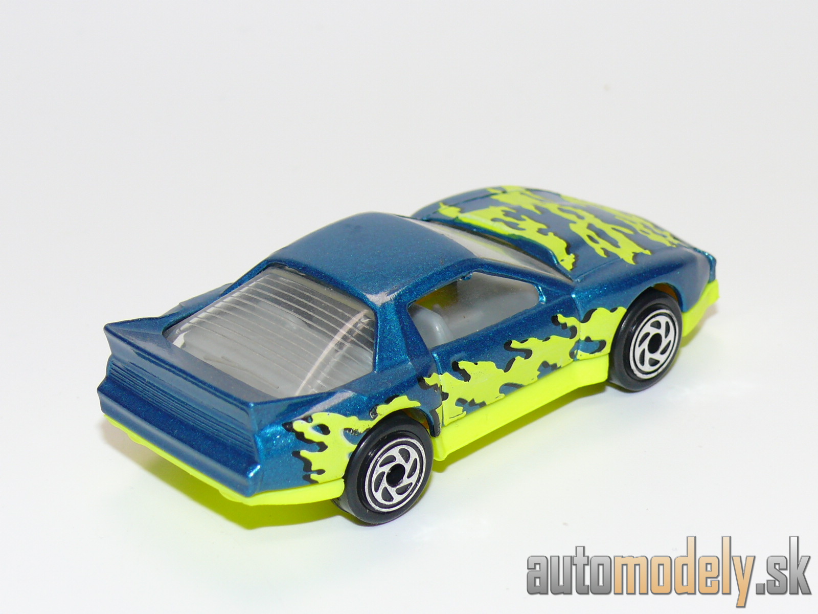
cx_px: 409
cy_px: 307
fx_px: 2292
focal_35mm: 97
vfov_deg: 15.2
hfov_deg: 20.2
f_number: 4
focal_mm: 13
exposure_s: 1/30
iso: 100
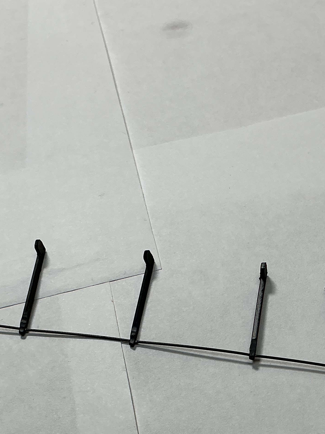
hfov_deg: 23.6
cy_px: 327
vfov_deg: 30.7
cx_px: 182
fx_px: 776
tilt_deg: -59.1
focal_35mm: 62
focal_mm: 3
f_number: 1.8
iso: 25
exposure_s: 1/307
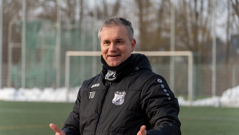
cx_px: 119
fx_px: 1122
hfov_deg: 12.2
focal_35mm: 177
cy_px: 61
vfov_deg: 6.9
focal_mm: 168
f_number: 6.3
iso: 500
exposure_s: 1/800
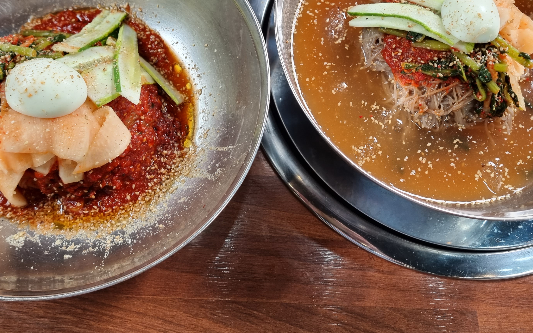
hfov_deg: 52.7
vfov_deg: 33.6
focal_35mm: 37
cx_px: 254
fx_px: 537
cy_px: 77
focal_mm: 6.7
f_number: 1.8
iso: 50
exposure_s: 1/120
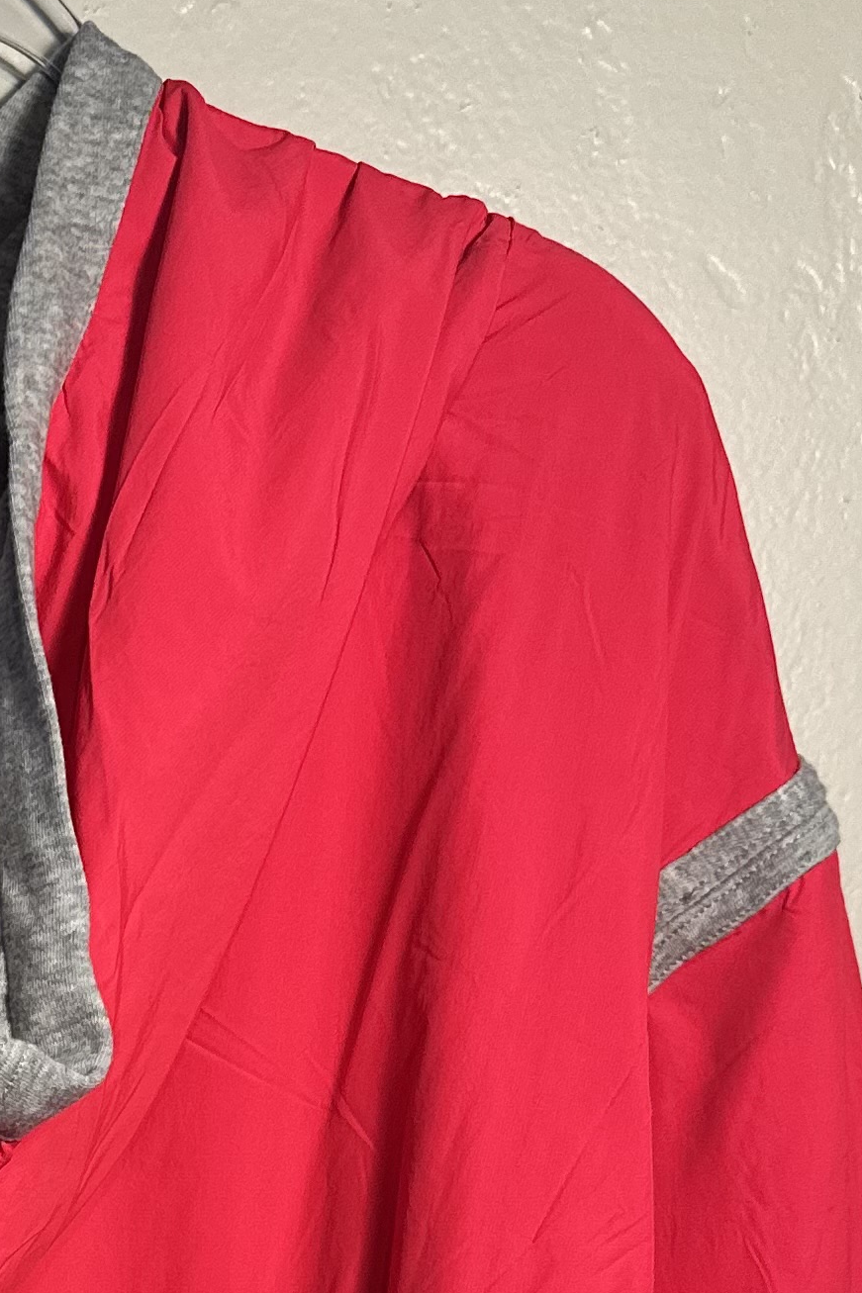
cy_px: 1331
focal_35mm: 77
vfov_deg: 24.9
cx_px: -176
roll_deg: -1.9
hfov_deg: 16.9
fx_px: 2766
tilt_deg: -8.2
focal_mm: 6.86
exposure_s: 1/60
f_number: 1.78
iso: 200
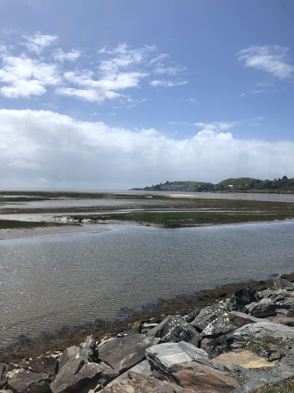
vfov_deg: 63.4
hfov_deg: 49.7
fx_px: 317
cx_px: 147
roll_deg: +0.2
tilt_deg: -1.0
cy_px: 196
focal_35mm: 28
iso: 20
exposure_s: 1/3690
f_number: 1.8
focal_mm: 3.99
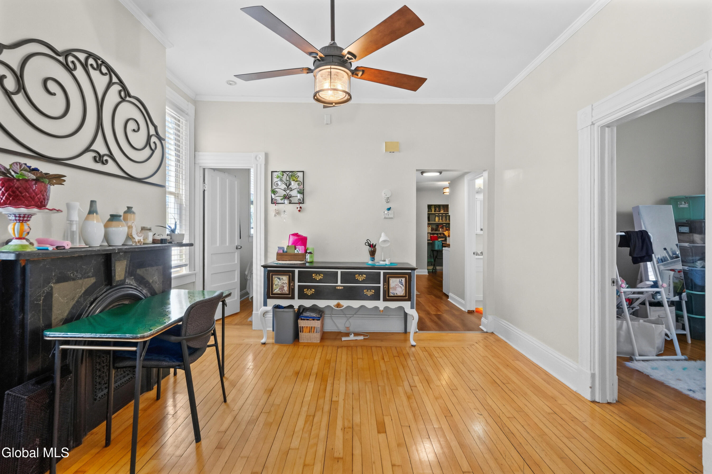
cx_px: 356
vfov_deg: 73.7
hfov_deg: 96.7
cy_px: 237
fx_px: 316
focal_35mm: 16
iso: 1600
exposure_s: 1/20
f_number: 8
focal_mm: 16
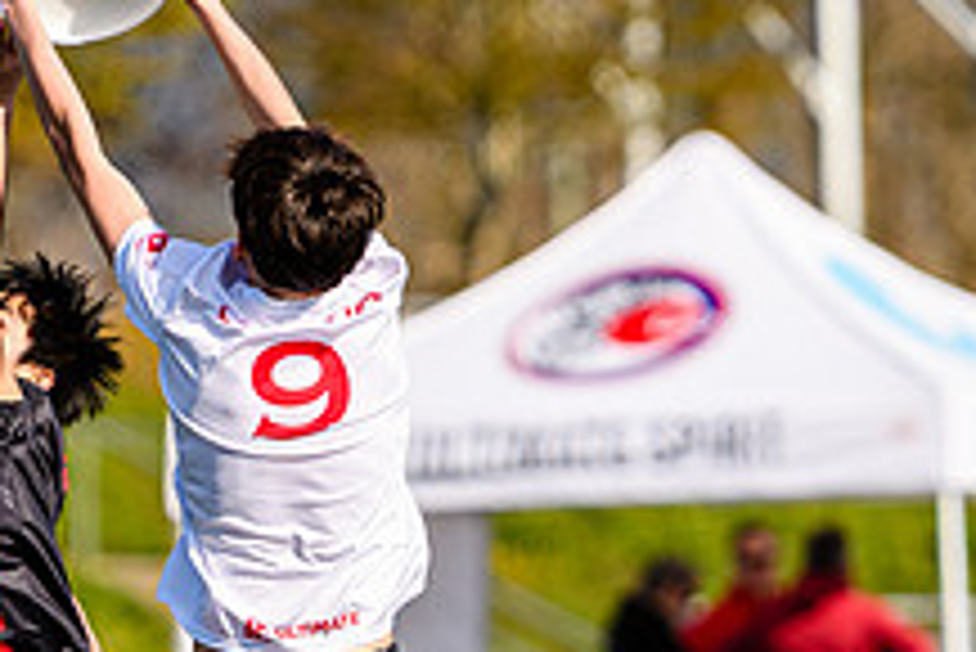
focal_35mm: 802
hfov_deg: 2.6
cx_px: 382
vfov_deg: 1.7
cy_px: 654
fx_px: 21757
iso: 160
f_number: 3.2
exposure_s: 1/2500
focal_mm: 200
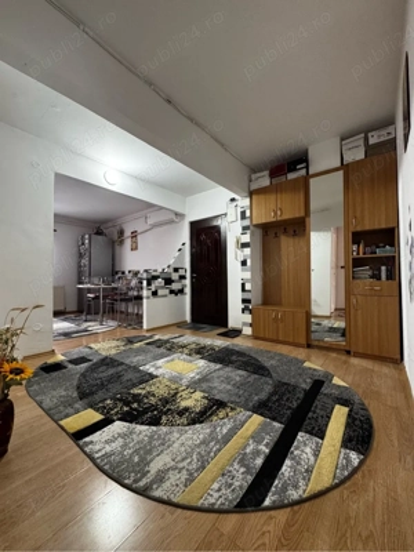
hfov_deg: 85.7
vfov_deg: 102.1
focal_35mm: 14
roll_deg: +0.9
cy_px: 276
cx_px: 207
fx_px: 223
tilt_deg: +1.2
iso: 400
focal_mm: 2.22
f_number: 2.2
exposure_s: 1/60
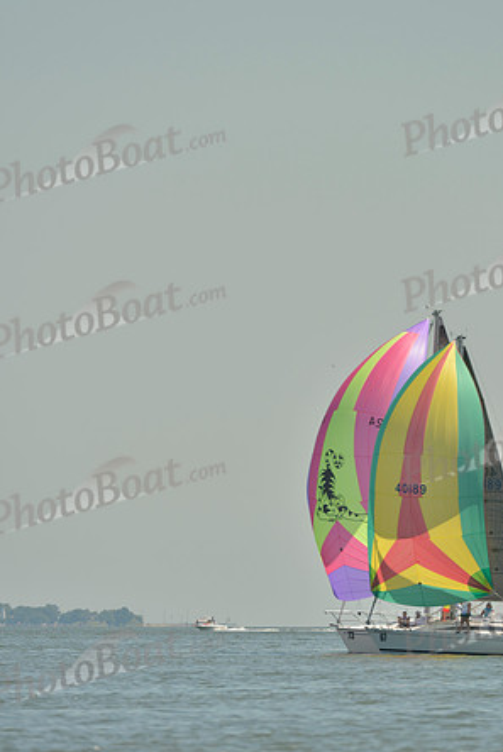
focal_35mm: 522
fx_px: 10914
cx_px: 314
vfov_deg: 3.9
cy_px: 381
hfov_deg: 2.6
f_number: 6.3
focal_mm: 400
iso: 200
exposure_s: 1/1250
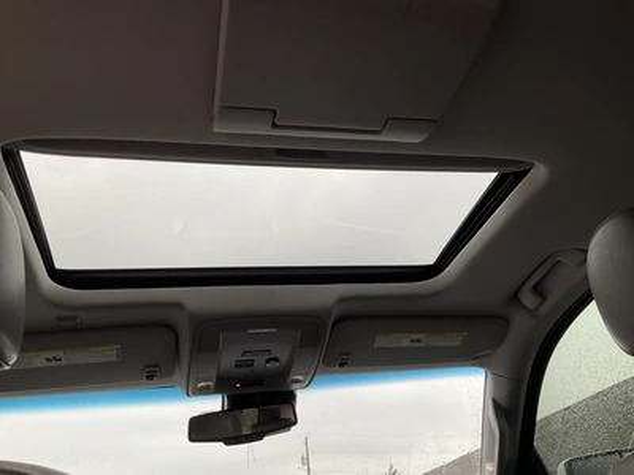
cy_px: 238
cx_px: 317
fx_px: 531
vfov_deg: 48.2
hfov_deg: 61.7
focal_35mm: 29
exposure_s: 1/177
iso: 20
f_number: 1.8
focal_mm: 3
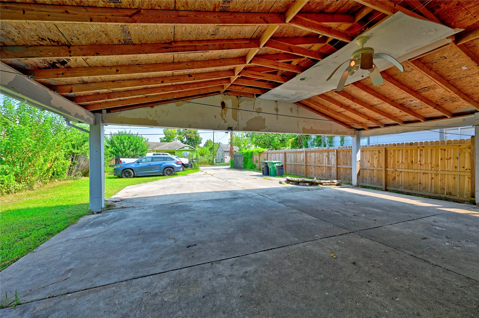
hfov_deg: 104.3
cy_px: 159
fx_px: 186
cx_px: 240
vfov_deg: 81.1
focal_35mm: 14
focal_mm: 14
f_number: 8
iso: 400
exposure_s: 1/200
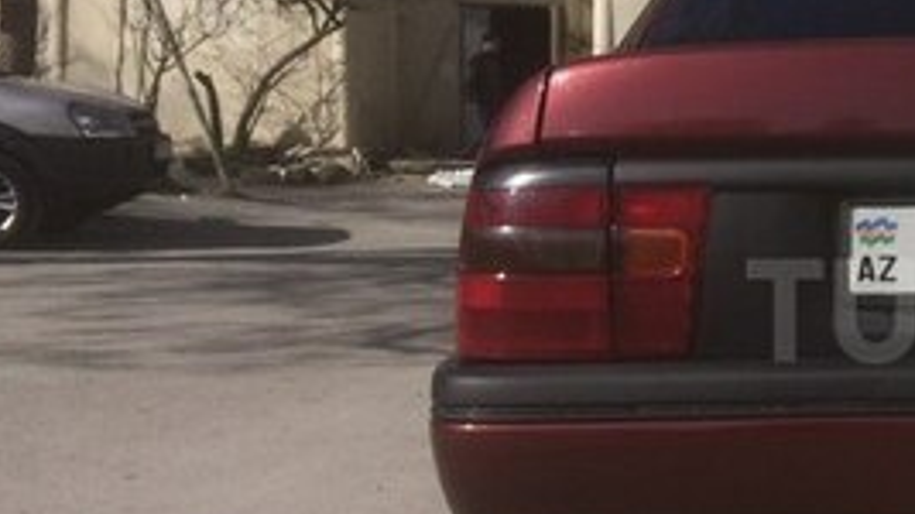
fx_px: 1892
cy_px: 310
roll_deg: -0.1
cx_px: 1097
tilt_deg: -6.5
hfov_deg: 24.6
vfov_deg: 15.5
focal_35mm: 78
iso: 32
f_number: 2.2
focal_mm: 4.15
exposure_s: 1/3731
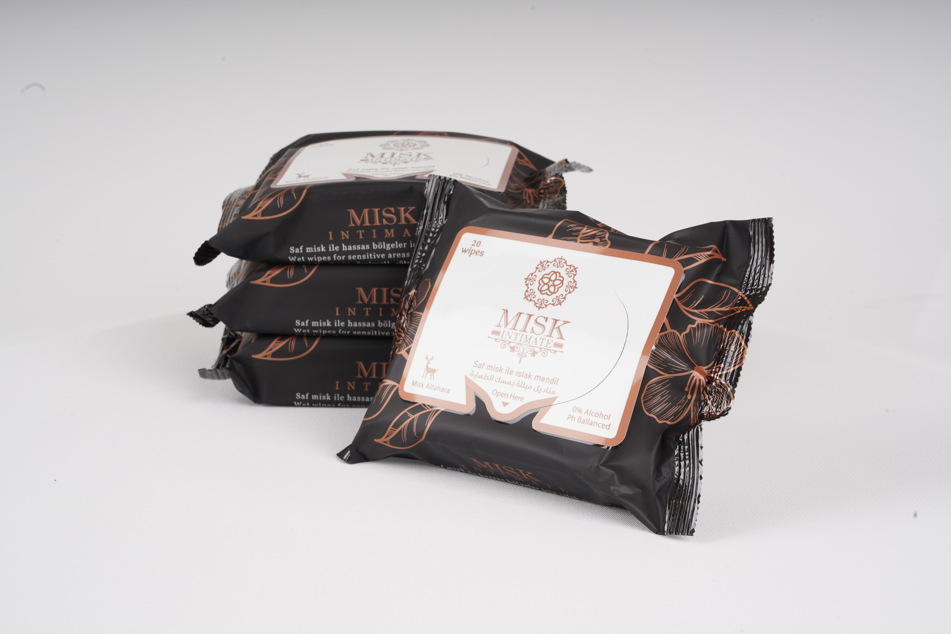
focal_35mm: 70
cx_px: 476
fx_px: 1849
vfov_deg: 19.5
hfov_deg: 28.8
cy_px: 317
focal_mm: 70
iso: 100
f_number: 18
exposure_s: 1/160
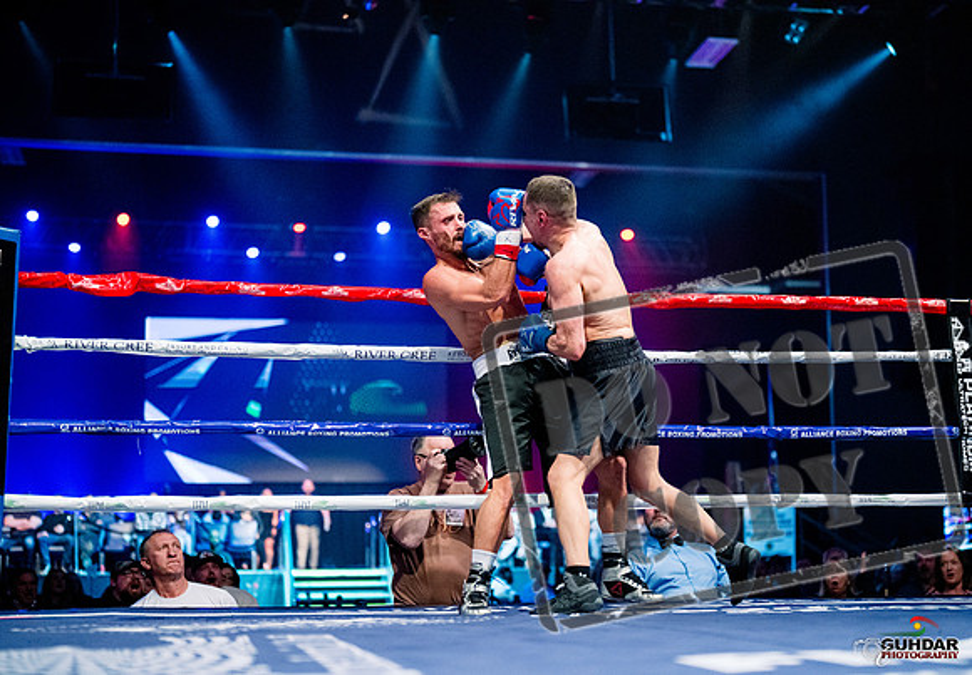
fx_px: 1618
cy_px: 388
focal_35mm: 59
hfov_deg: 33.4
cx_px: 549
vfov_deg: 23.6
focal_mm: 50
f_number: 1.4
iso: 6400
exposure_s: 1/1600
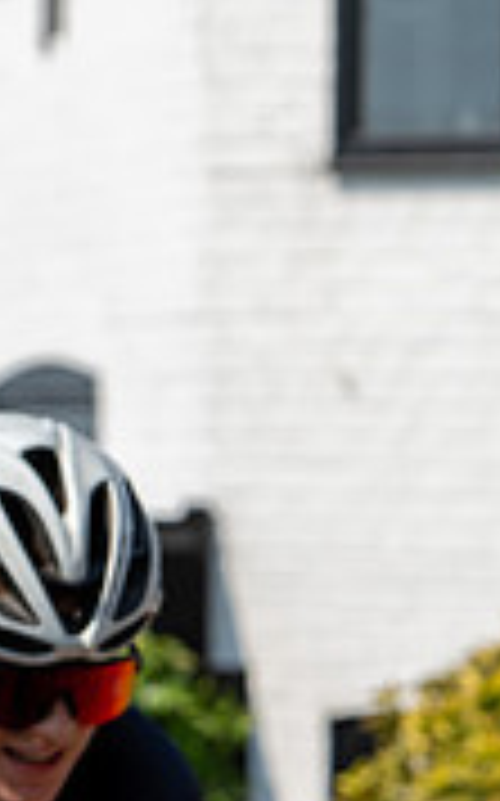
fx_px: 6530
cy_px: 590
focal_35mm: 299
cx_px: 9
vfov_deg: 7.0
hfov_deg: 4.4
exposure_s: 1/1250
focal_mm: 73
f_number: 5
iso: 200
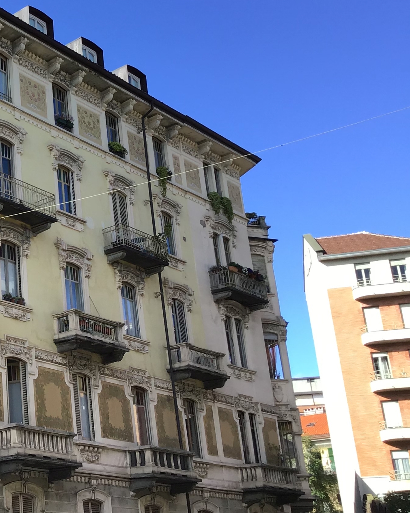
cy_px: 229
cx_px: -89
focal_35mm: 59
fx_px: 895
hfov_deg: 23.5
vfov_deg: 31.9
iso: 25
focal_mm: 3.3
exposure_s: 1/476
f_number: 2.4
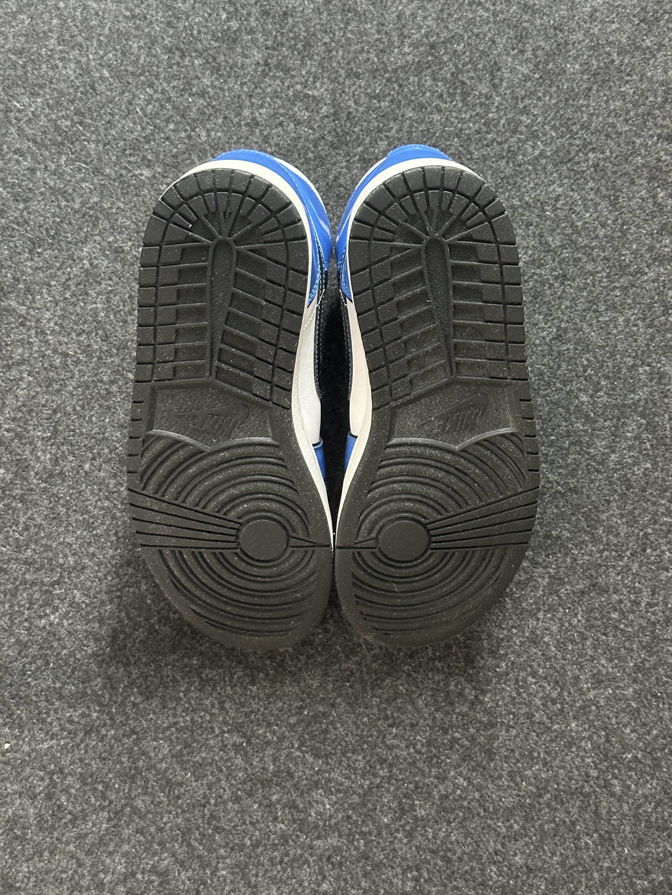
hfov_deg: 30.3
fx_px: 1242
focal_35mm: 48
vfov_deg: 39.7
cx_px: 336
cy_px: 448
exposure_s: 1/21
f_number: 1.78
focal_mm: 6.86
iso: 640
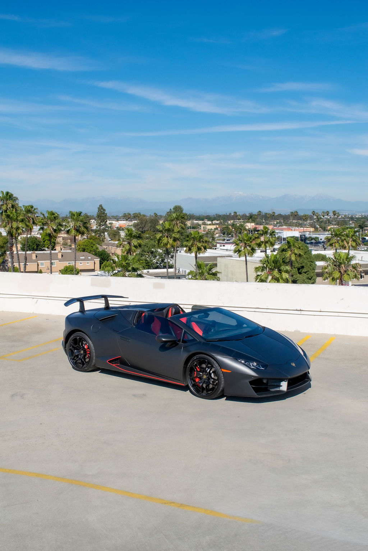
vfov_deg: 46.4
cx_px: 184
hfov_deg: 31.9
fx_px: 644
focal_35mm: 42
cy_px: 276
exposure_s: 1/640
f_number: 13
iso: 200
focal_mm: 28
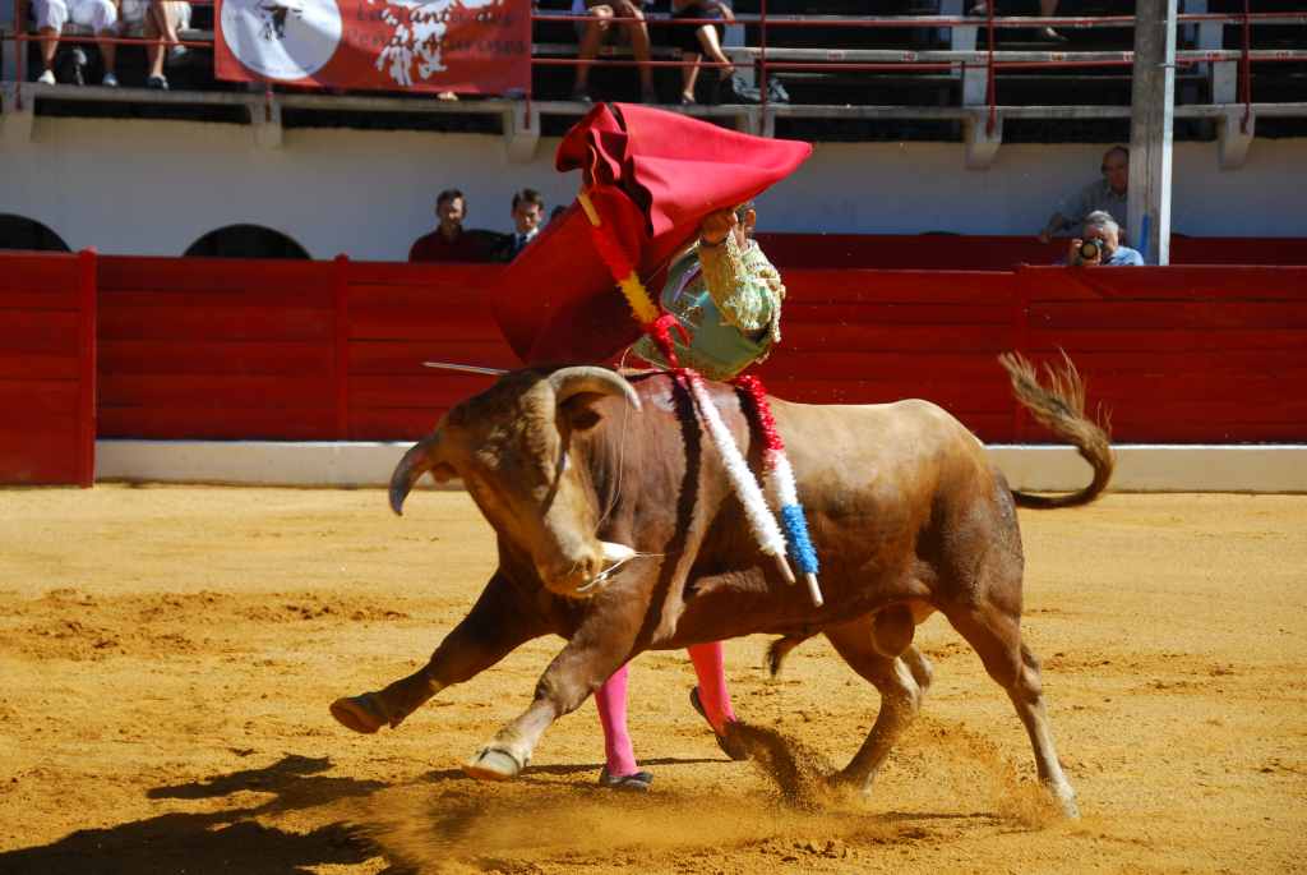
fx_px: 4470
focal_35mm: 123
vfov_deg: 11.2
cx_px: 654
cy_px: 438
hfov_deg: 16.6
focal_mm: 82
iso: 160
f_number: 5
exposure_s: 1/500
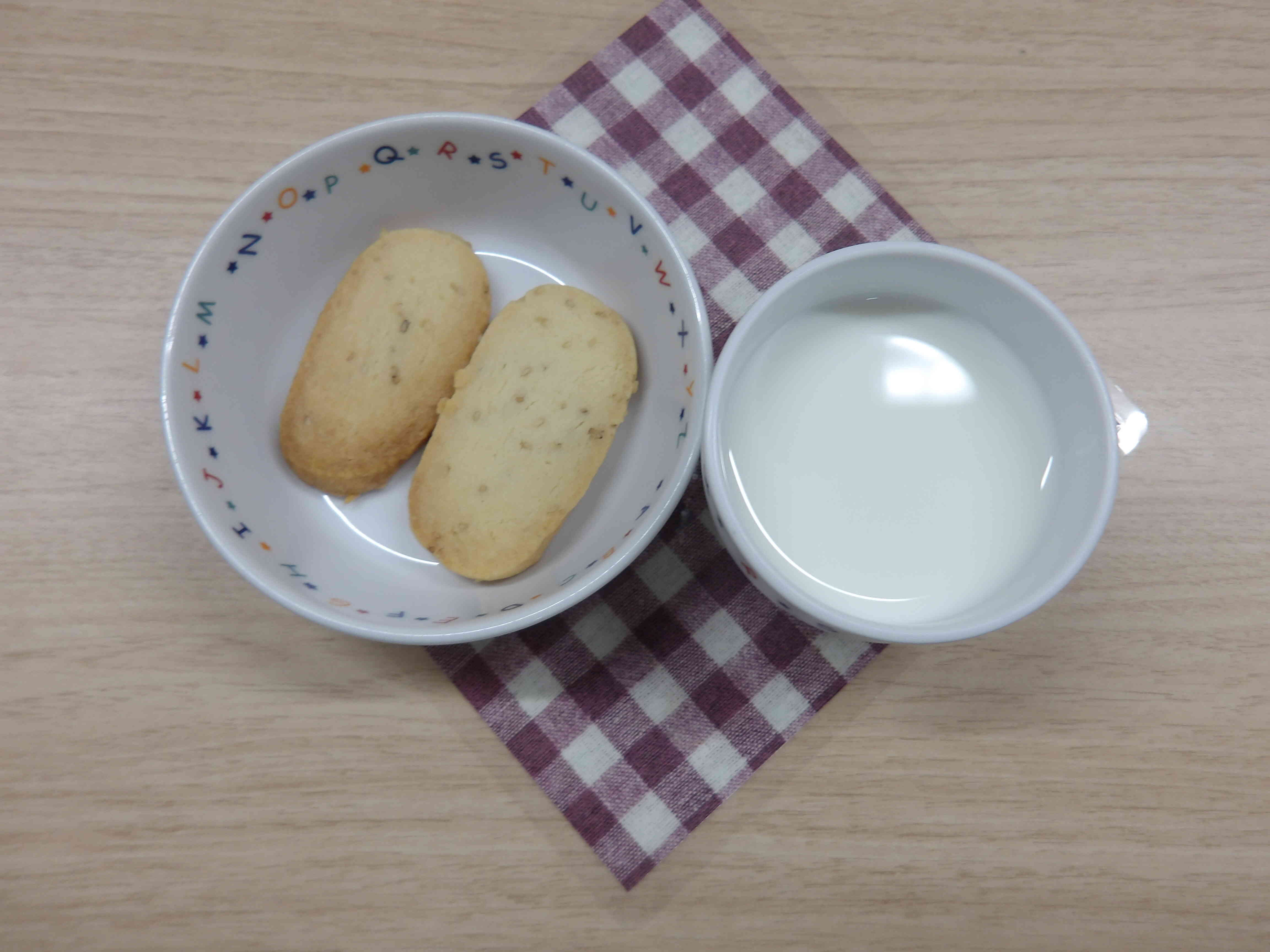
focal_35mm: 27
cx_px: 635
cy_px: 476
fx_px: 991
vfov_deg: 51.4
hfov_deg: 65.3
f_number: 3
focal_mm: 4.9
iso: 100
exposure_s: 1/52
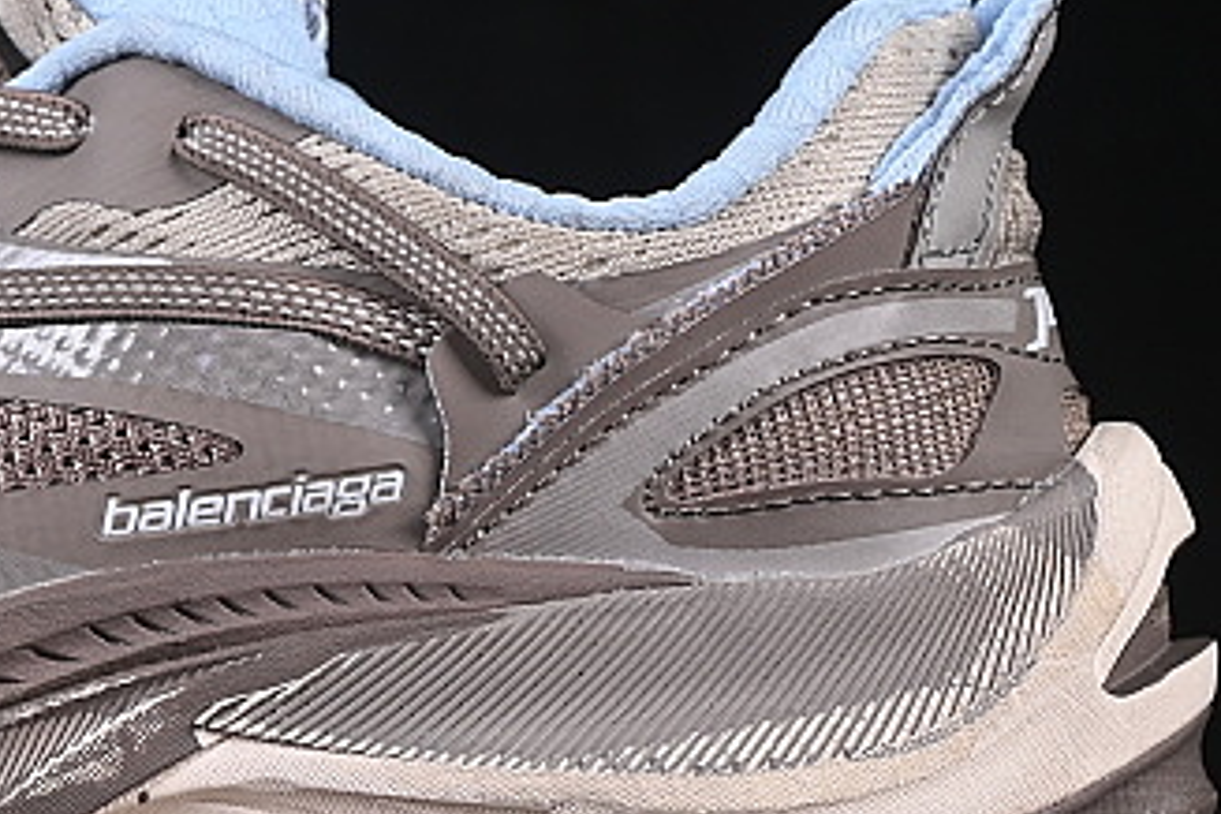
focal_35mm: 248
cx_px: -34
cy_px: 317
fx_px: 8411
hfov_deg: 8.3
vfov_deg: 5.5
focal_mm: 50
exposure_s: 1/80
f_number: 7.1
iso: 160
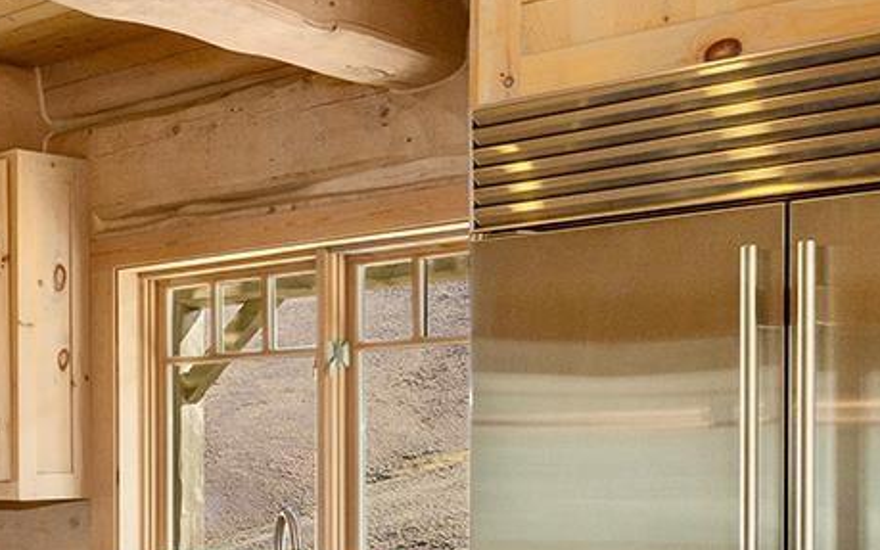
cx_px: -324
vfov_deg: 20.2
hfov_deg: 26.3
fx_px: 1525
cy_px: 464
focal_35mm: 64
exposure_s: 1/30
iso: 200
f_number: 9
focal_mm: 10.6
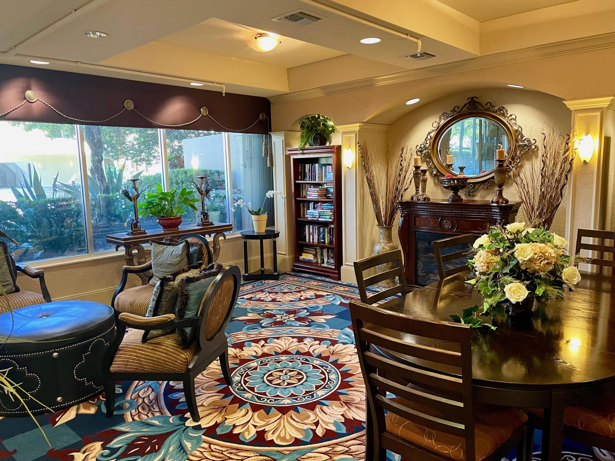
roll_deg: +2.0
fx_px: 462
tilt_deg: -8.2
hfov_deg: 67.3
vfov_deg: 53.1
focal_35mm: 26
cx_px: 308
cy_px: 230
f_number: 1.6
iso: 320
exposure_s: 1/60
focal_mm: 4.2
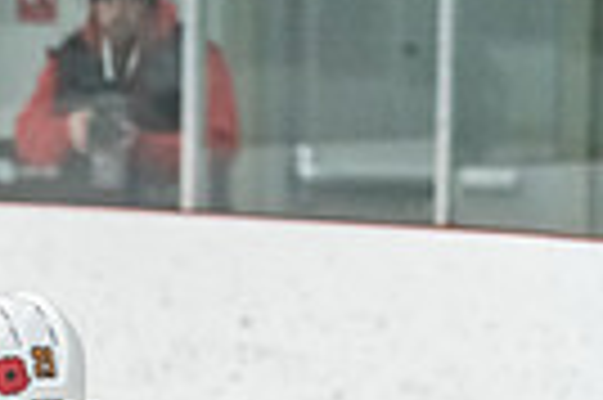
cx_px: -462
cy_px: 914
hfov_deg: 4.9
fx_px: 7010
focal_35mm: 419
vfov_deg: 3.2
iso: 3200
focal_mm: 86
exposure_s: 1/800
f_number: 2.8
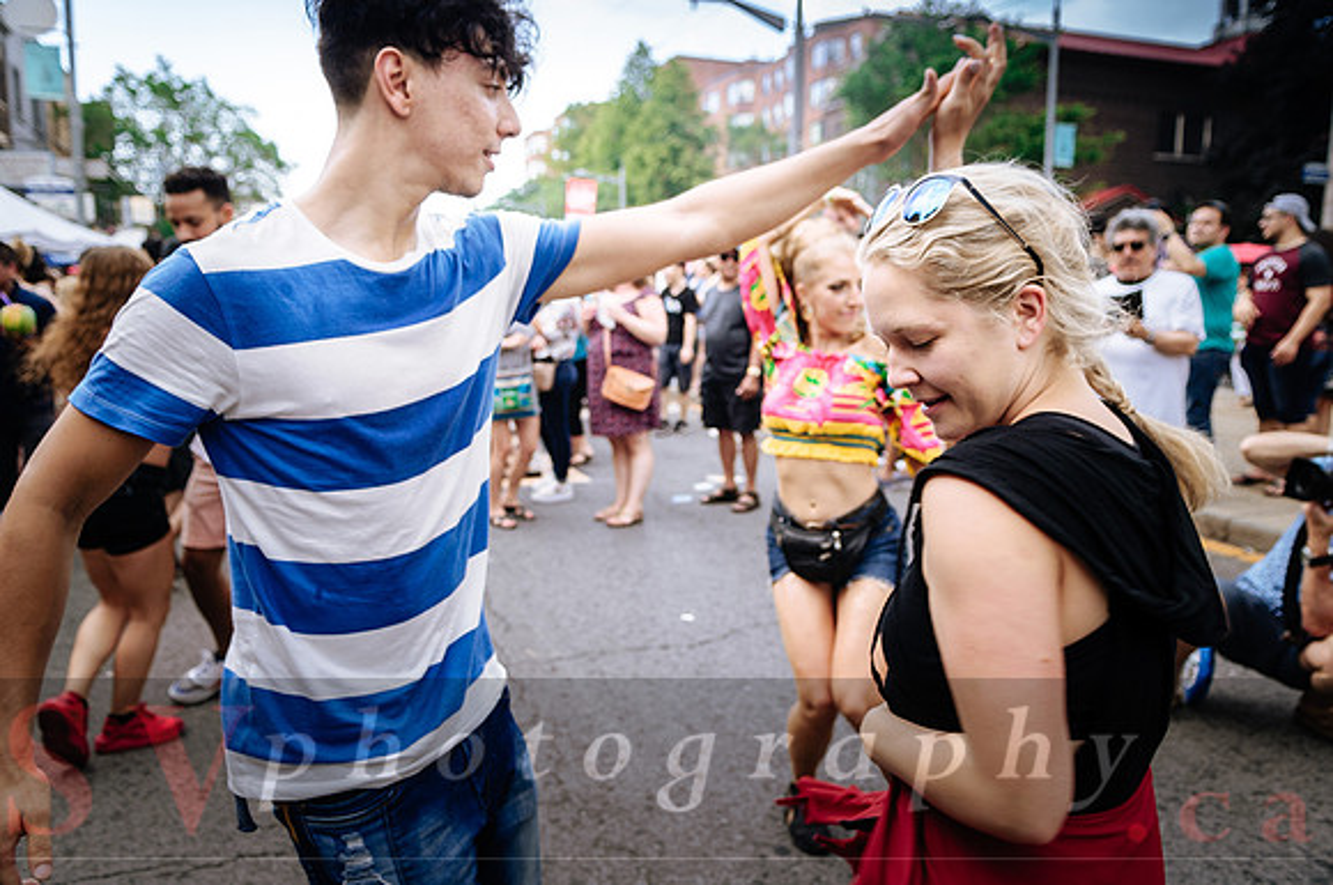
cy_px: 442
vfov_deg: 47.8
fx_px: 998
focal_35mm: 27
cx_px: 666
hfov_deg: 67.5
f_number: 2.8
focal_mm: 18
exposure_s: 1/250
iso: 100
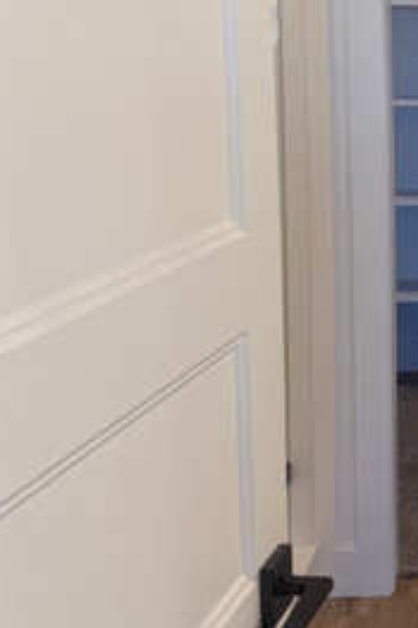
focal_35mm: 73
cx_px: 659
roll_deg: -0.5
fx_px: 1273
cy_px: 191
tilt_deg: -6.2
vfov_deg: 27.5
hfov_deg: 16.6
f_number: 1.78
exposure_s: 1/120
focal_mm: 6.76
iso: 80
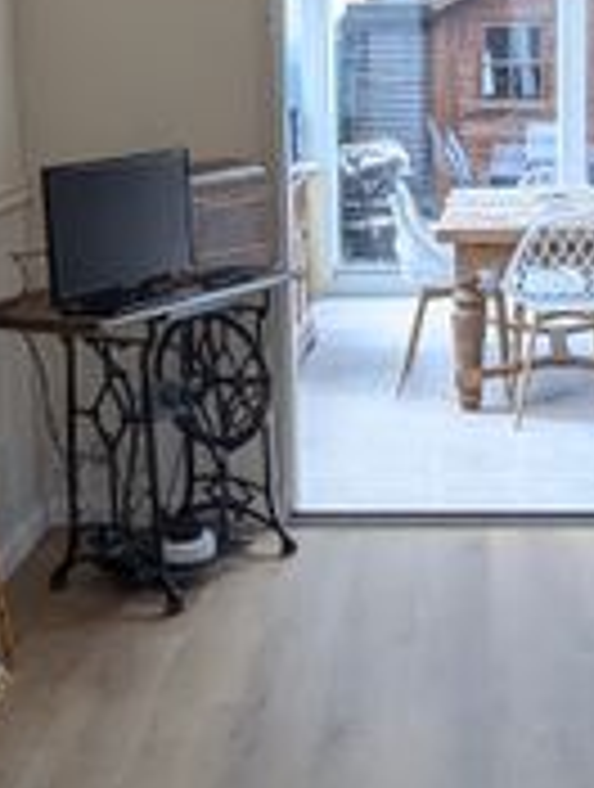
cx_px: 392
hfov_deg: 20.2
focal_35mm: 73
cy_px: 286
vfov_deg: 26.5
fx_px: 1664
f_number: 2.2
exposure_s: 1/180
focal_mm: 2.35
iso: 46
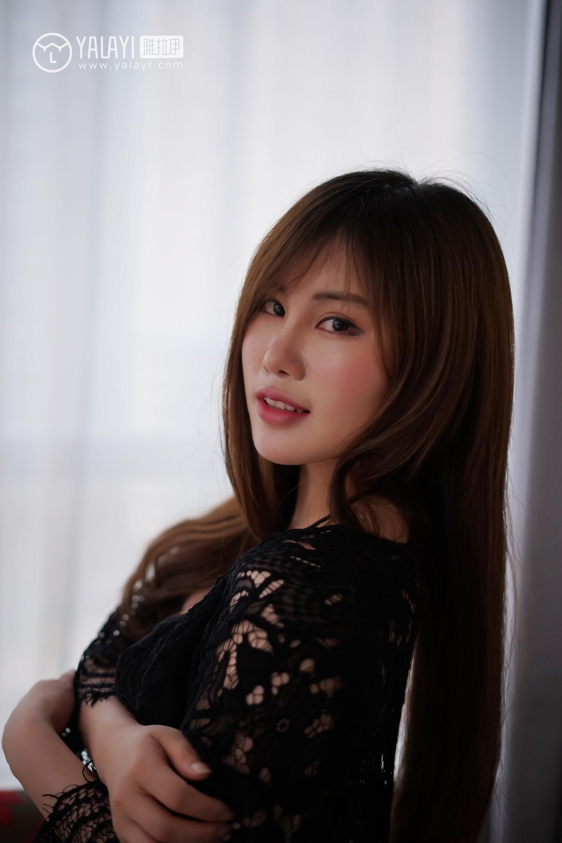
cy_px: 422
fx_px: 1171
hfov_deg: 27.0
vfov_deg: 39.6
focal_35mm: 50
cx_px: 281
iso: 250
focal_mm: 50
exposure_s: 1/800
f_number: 1.8
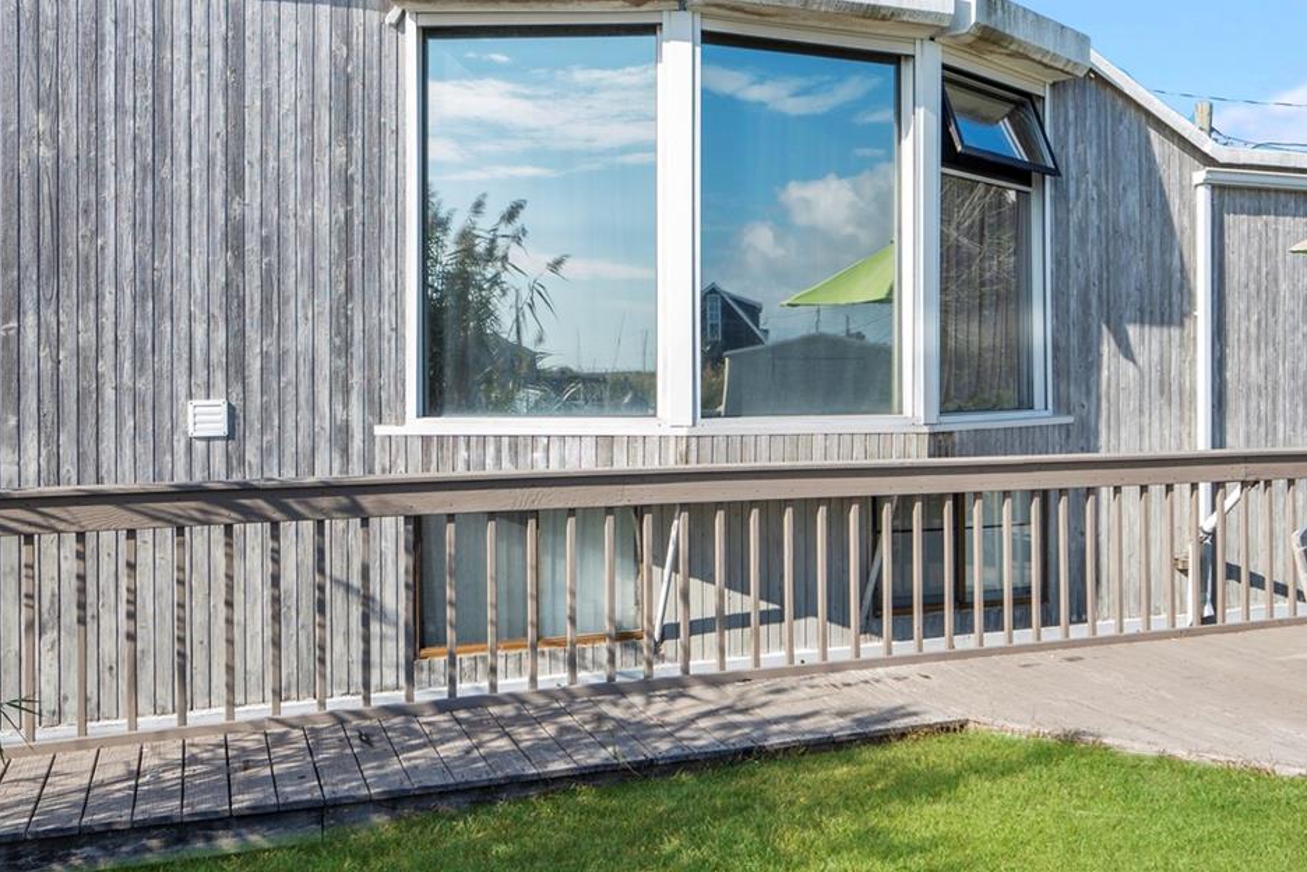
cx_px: 755
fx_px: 1271
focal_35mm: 35
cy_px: 395
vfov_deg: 37.8
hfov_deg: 54.2
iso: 64
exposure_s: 1/200
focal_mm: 16
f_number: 5.6
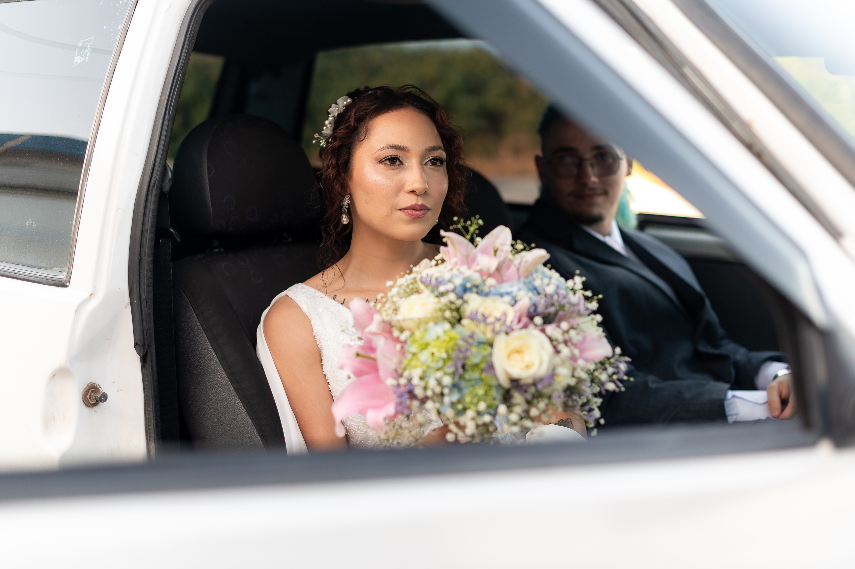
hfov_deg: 39.6
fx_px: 1187
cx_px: 428
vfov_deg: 27.0
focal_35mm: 50
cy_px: 284
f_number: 1.8
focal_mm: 50
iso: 250
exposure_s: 1/640
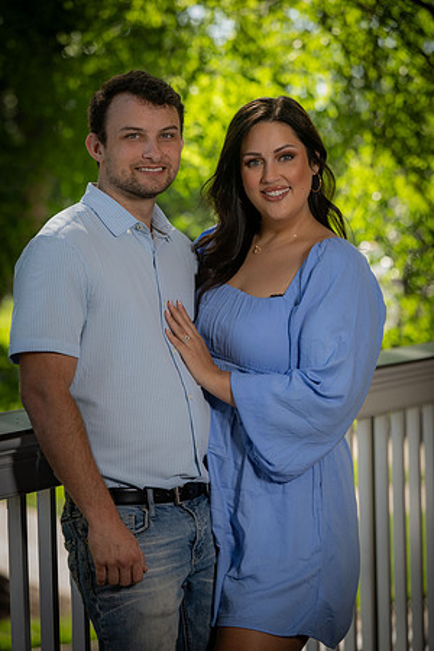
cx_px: 217
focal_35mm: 115
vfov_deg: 17.8
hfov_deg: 11.9
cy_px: 326
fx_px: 2079
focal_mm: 115
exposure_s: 1/160
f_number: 4.5
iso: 100
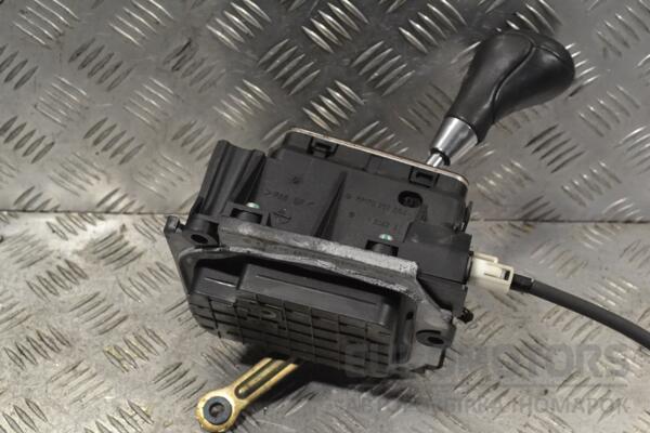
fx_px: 975
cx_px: 325
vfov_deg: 25.1
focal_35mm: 54
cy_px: 216
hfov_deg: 36.9
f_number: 9
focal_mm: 36
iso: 3200
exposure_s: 1/250
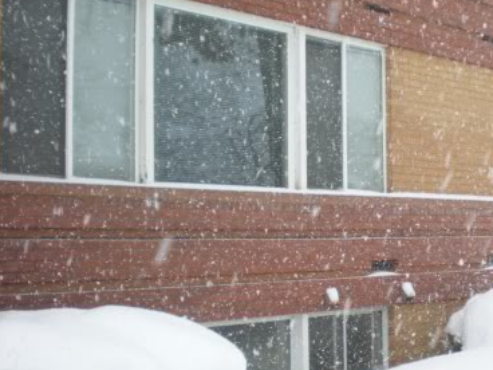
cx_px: 403
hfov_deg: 28.7
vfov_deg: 22.3
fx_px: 940
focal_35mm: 66
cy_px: 197
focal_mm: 6.3
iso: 147
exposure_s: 1/125
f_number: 3.1
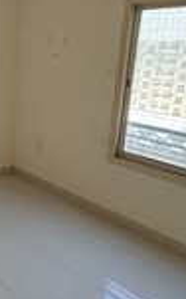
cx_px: -70
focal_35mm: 45
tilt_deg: -15.6
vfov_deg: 44.4
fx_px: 366
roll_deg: +2.4
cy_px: 140
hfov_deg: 24.1
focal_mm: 2.22
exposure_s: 1/121
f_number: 2.2
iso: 200
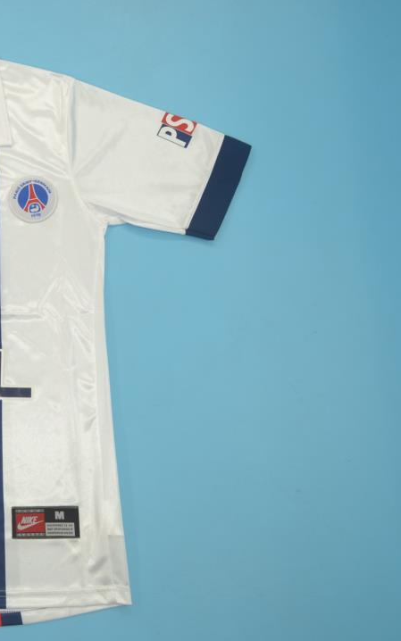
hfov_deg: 25.2
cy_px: 320
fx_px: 804
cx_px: -79
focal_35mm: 46
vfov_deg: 43.5
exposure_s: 1/60
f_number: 7.1
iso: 200
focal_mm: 20
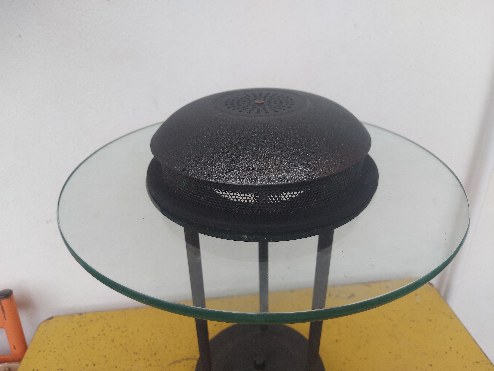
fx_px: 343
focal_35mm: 24
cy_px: 186
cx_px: 247
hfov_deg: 71.6
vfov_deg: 56.8
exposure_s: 1/120
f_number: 1.8
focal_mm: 5.23
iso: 40
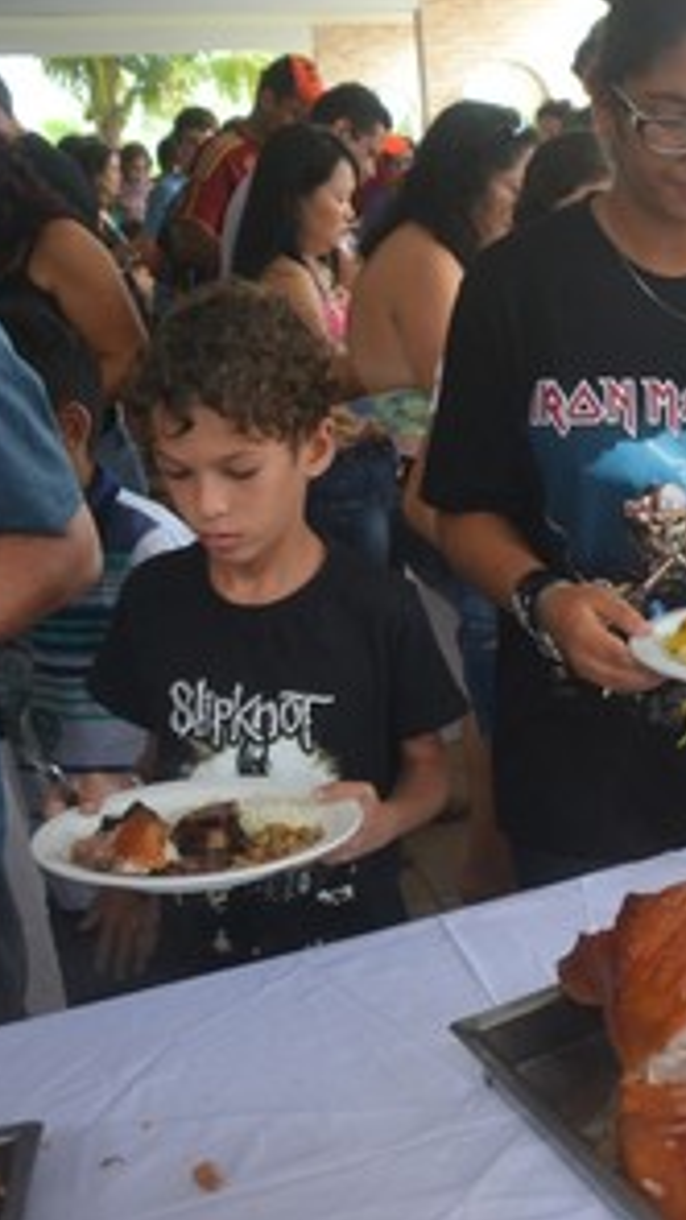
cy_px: 608
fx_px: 1552
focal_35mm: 48
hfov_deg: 23.6
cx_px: 731
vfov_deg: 42.9
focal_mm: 20
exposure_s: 1/60
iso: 560
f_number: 3.5
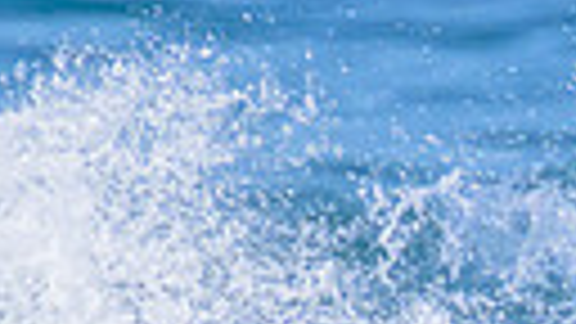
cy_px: 548
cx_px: 1236
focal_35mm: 5161
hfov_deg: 0.4
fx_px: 78825
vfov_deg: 0.2
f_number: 11
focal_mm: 800
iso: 1100
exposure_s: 1/2000
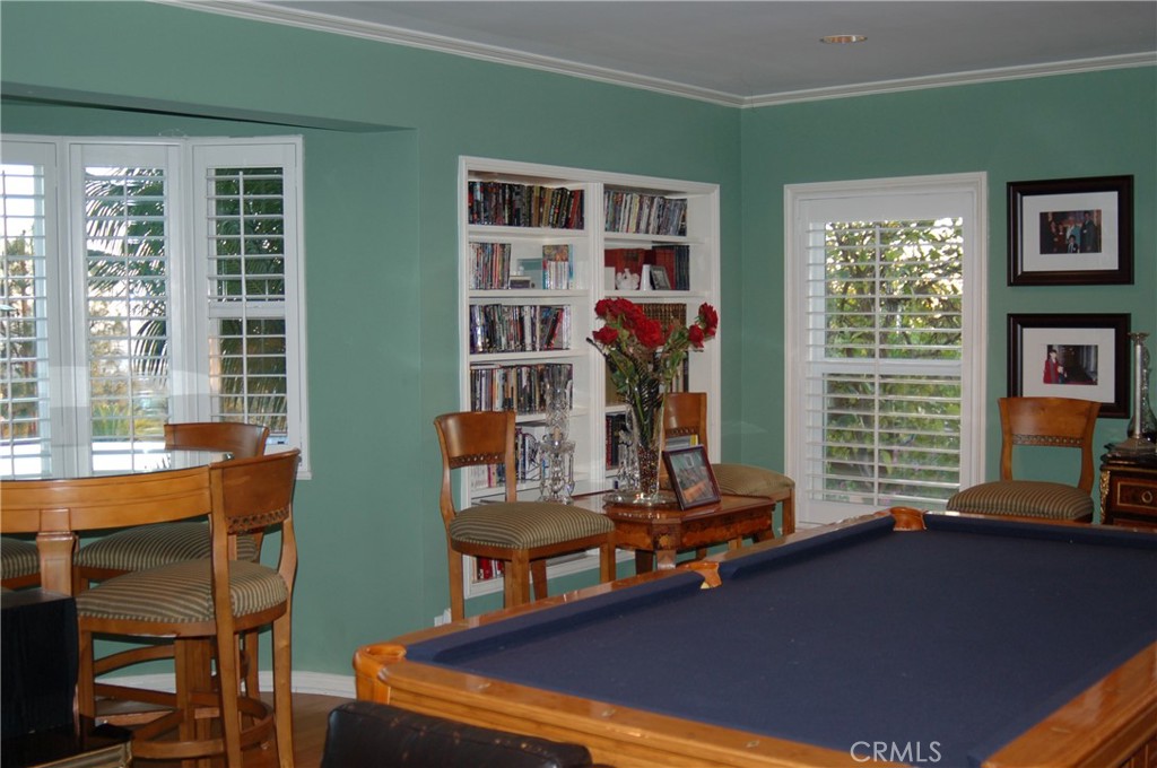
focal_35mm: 42
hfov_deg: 46.5
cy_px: 384
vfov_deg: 31.8
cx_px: 578
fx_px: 1348
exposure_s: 1/60
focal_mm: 28
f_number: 3.3
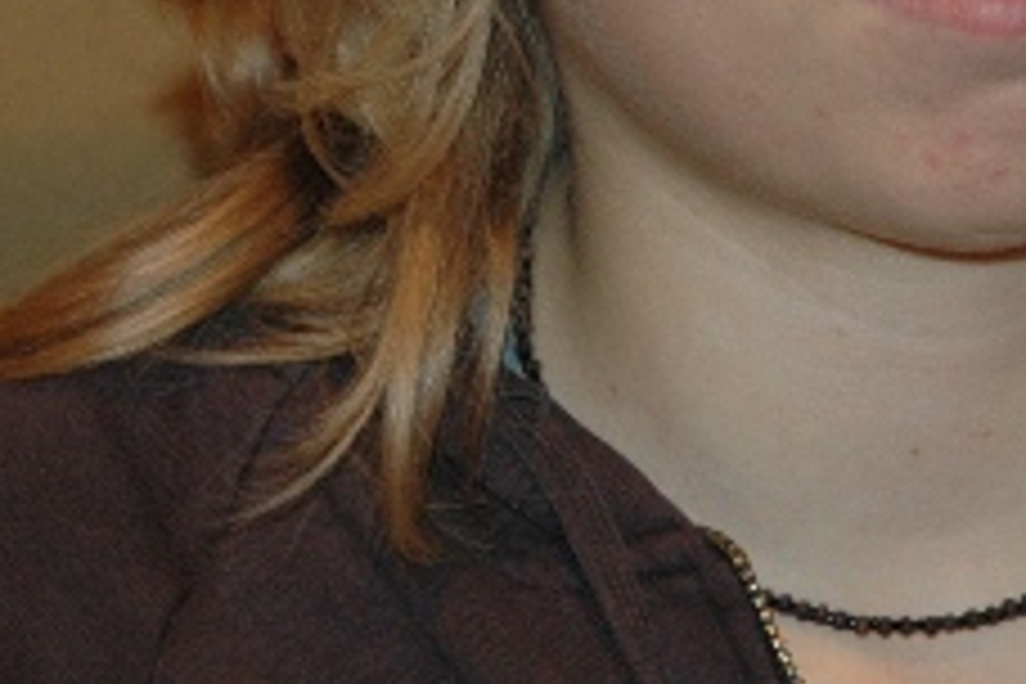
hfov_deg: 9.4
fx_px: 6241
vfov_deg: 6.2
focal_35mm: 219
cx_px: 738
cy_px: -207
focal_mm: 52
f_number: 4.5
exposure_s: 1/60
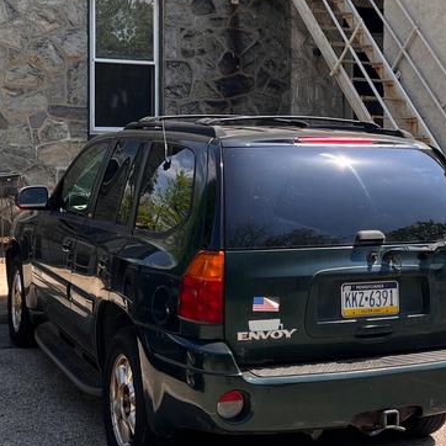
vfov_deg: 26.3
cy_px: 147
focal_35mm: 65
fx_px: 947
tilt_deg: -0.1
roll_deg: -0.1
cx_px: 293
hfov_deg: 26.4
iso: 50
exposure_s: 1/1838
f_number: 1.5
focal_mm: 5.7
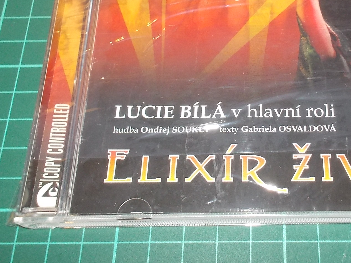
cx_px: 253
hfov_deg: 36.2
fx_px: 527
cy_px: 71
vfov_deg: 27.7
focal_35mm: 52
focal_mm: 4.1
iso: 200
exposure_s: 1/30
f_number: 3.3
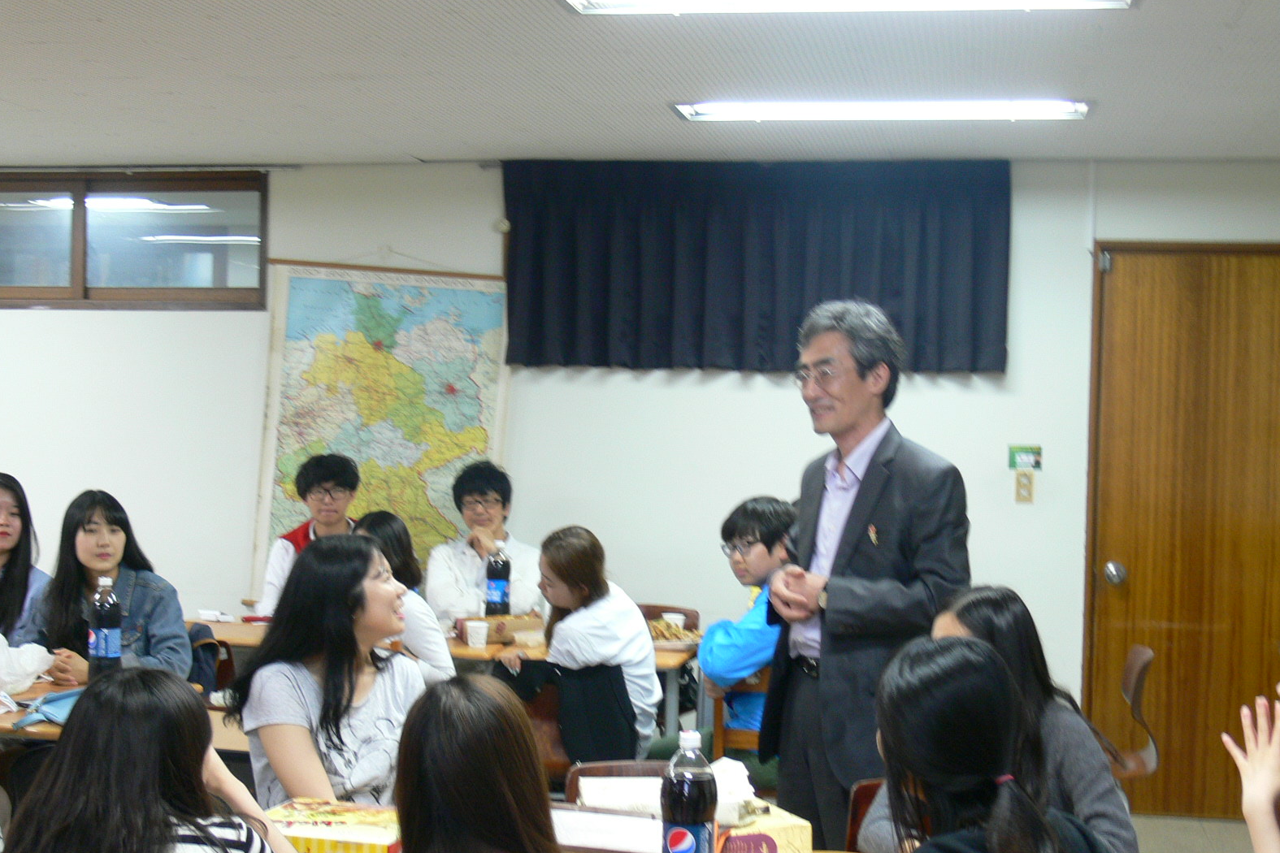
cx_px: 631
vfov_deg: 24.2
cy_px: 470
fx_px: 1991
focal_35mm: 56
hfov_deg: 35.6
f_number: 3.2
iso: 100
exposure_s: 1/6
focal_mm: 9.6
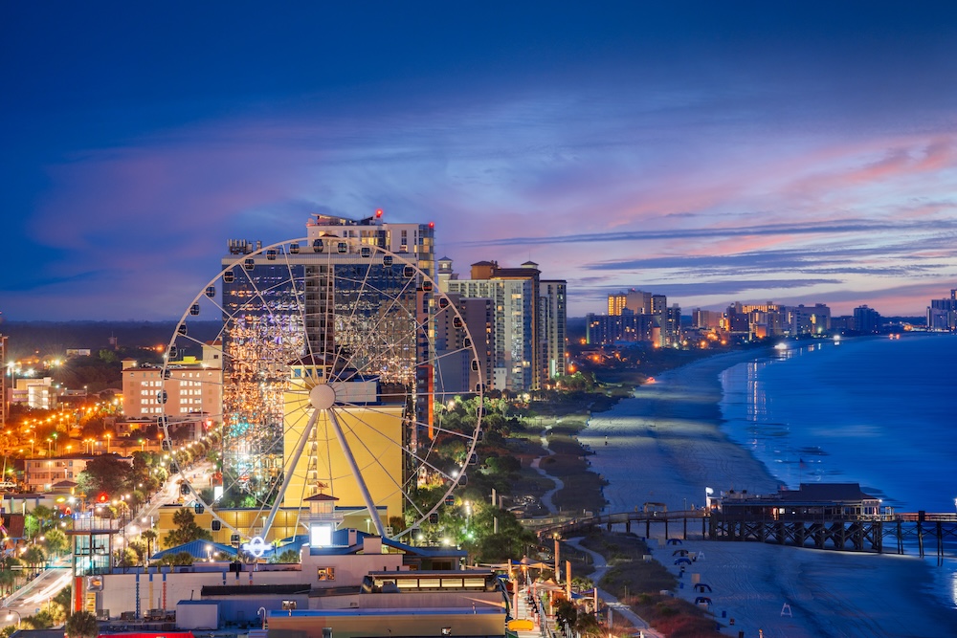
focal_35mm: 200
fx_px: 5317
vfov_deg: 6.9
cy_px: 319
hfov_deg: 10.3
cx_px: 478
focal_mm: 200
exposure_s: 30
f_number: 8
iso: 100
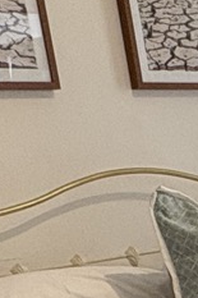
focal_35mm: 120
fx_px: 991
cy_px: 432
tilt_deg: -16.6
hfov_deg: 9.8
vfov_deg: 15.8
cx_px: 510
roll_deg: +5.6
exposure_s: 1/100
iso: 125
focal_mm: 2.22
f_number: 2.2
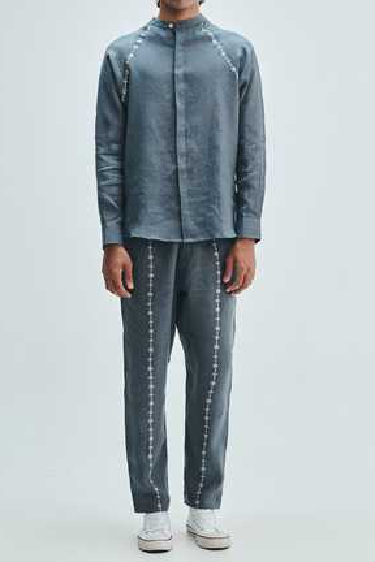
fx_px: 1062
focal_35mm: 68
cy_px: 236
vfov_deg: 29.6
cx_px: 180
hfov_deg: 20.0
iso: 400
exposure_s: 1/125
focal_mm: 56
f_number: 8
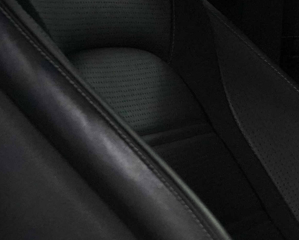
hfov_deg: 12.6
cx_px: 623
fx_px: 1168
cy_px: 133
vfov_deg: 11.7
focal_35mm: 132
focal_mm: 29
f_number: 4
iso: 12800
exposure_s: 1/60
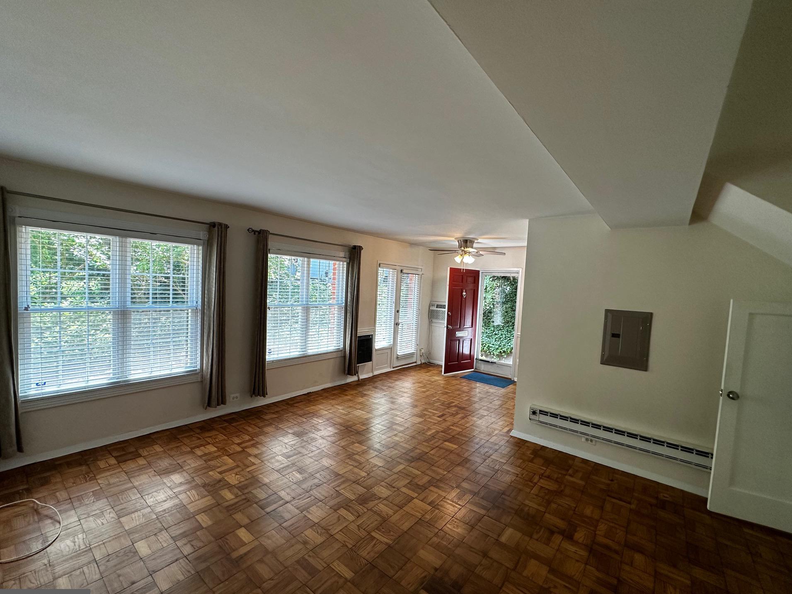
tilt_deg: -3.2
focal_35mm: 15
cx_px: 411
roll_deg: -3.2
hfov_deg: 98.1
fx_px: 343
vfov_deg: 81.7
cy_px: 305
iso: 160
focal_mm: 2.22
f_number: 2.2
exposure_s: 1/120
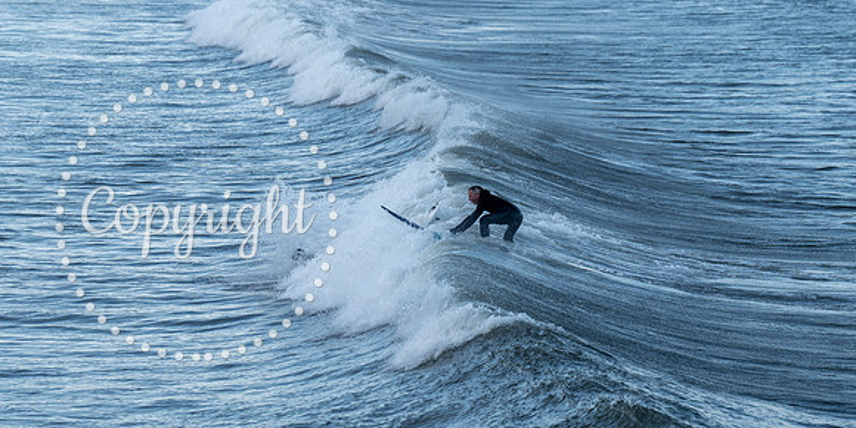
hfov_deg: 9.4
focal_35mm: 236
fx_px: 5216
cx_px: 522
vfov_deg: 4.7
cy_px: 197
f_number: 3.5
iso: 320
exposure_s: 1/1600
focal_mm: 180
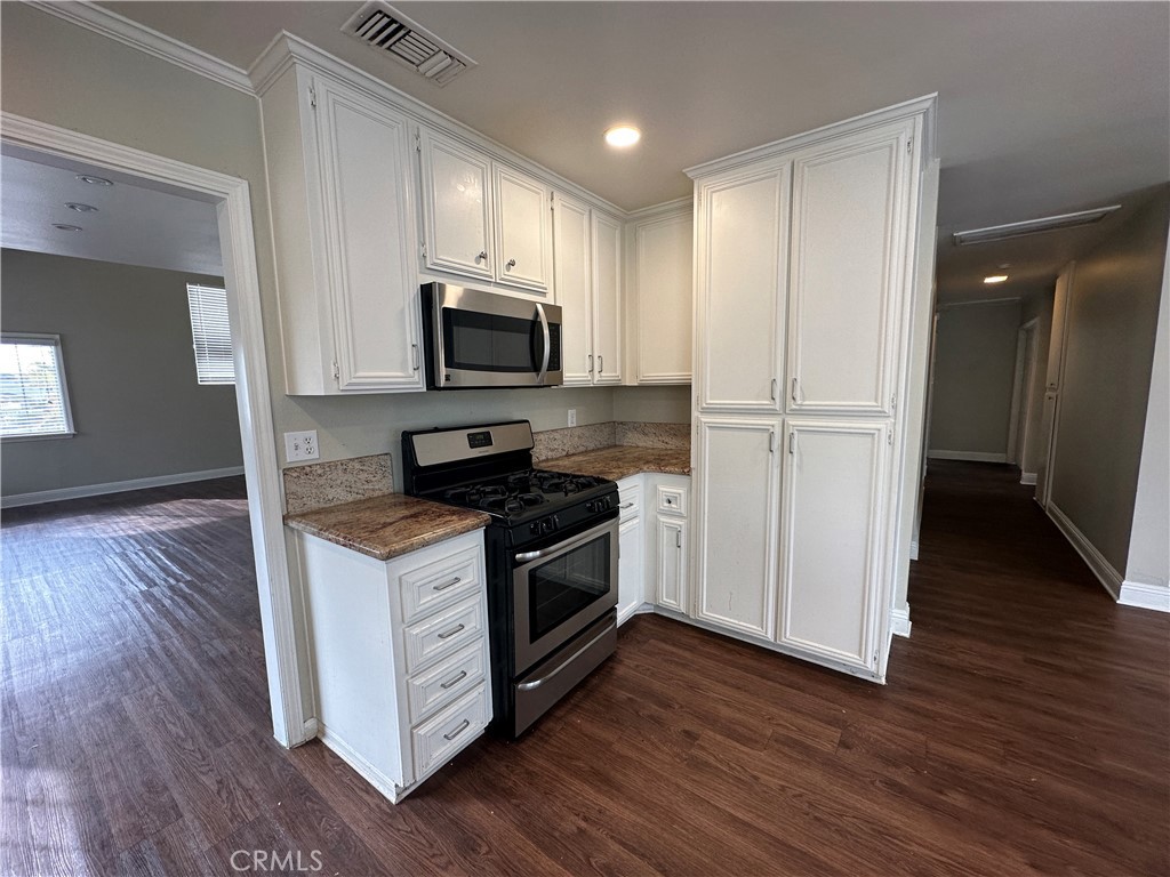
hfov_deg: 102.1
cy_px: 438
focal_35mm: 14
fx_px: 473
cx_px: 585
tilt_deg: -7.2
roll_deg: +1.0
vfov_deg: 85.7
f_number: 2.2
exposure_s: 1/120
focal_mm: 2.22
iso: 160
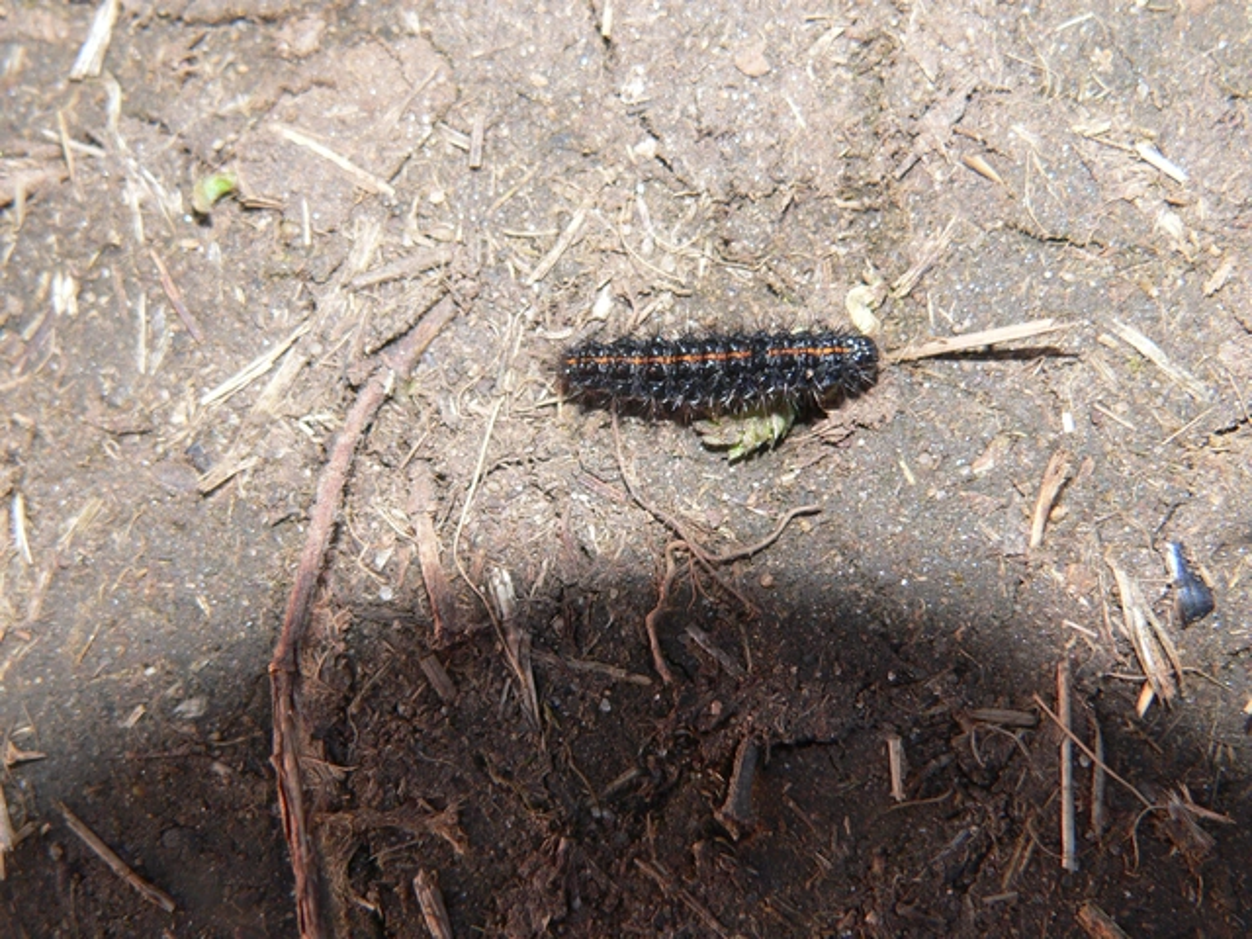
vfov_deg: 20.4
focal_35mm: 72
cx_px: 626
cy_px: 470
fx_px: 2604
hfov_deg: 27.0
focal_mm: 12
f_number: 4
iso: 100
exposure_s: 1/60
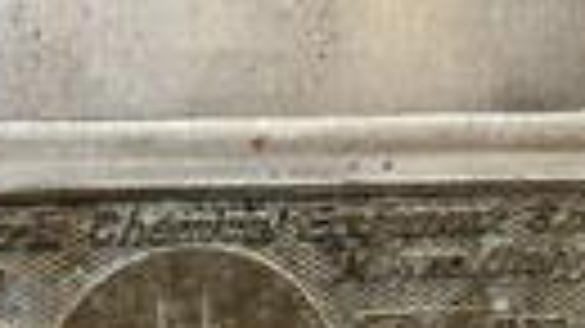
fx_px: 1349
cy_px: 418
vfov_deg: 13.4
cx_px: 184
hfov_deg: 24.3
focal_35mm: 87
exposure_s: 1/60
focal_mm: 5.1
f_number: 1.6
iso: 160
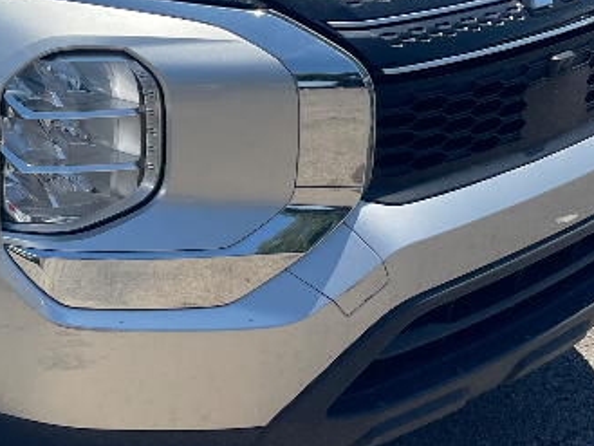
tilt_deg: -12.8
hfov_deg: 22.6
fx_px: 1390
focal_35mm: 81
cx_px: -78
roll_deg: +1.5
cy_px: 33
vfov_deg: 17.9
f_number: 1.6
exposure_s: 1/2882
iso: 32
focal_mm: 4.2
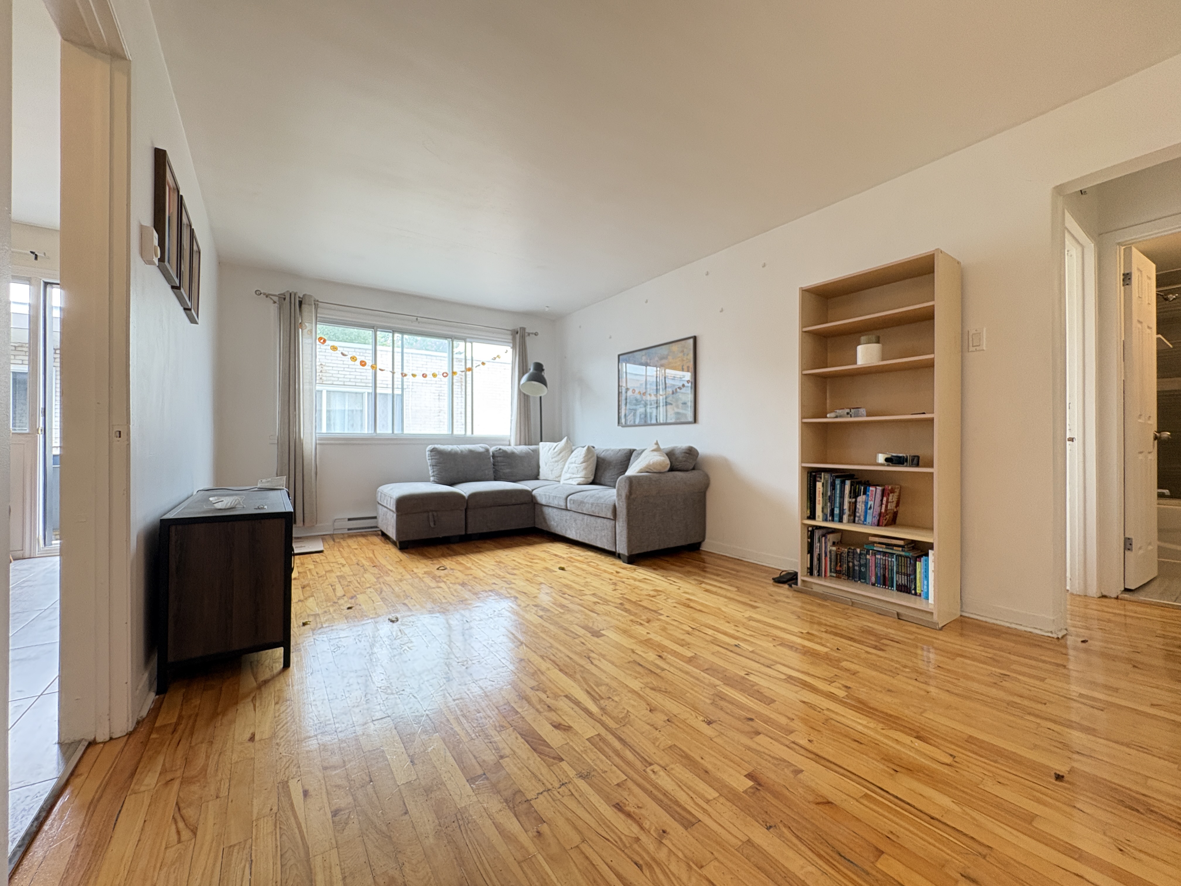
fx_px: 478
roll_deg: +0.5
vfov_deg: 85.7
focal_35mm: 14
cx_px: 590
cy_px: 443
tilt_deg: +0.7
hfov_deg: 102.1
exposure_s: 1/60
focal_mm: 2.22
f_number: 2.2
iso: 320
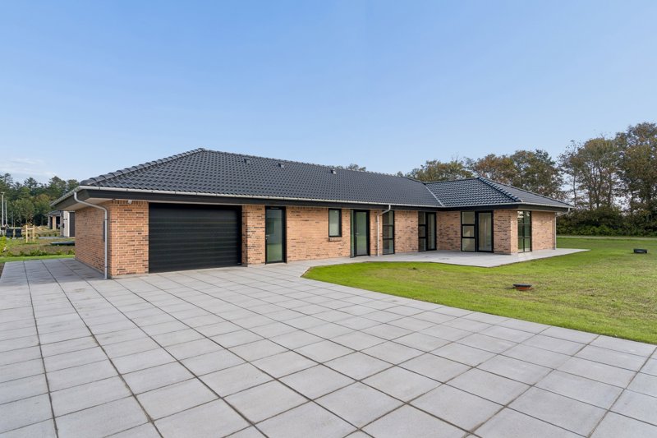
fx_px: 347
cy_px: 219
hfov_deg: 86.9
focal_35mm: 19
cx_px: 328
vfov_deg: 64.5
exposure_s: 1/500
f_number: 6.3
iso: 320
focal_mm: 19
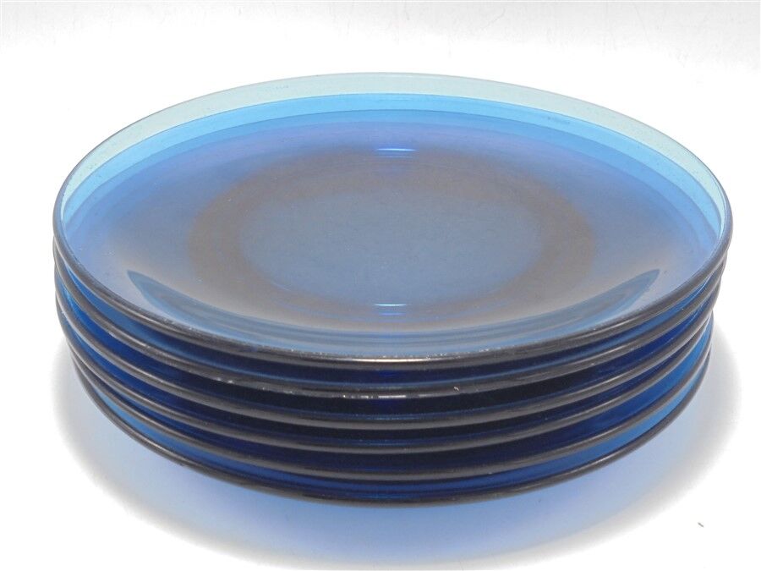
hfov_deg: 38.9
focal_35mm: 49
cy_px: 286
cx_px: 380
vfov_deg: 29.7
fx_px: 1077
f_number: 4.8
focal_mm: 8.9
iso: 160
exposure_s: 1/30
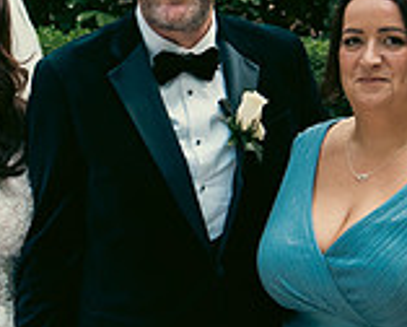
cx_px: 67
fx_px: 1544
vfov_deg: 12.0
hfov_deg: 14.9
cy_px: 253
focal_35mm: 128
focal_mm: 25
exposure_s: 1/200
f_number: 3.5
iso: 400
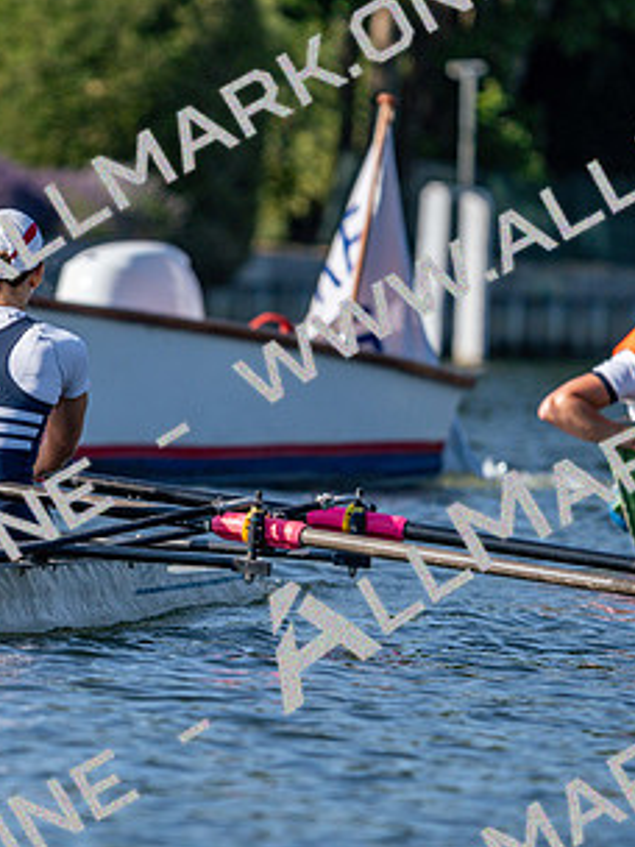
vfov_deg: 3.1
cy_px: 450
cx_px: 31
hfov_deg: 2.3
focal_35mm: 647
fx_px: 15825
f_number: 6.3
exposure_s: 1/1600
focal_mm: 353
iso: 250
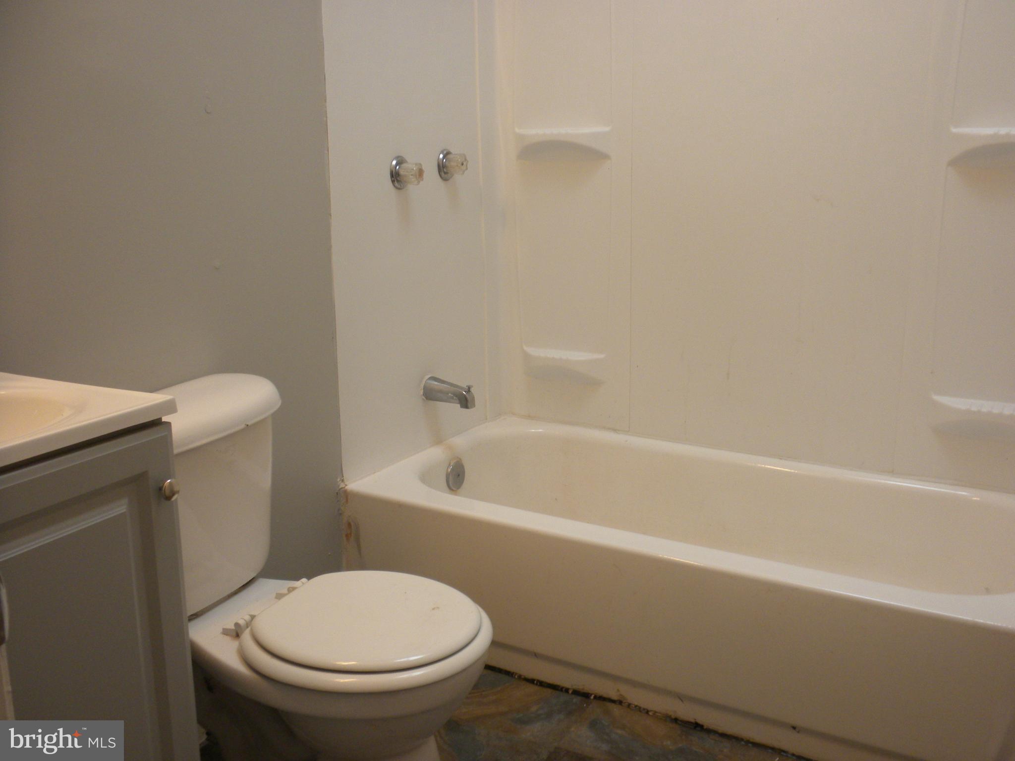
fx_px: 1085
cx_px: 508
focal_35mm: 37
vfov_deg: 38.7
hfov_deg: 50.1
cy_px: 380
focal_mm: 6.6
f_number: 3.5
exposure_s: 1/58
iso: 137
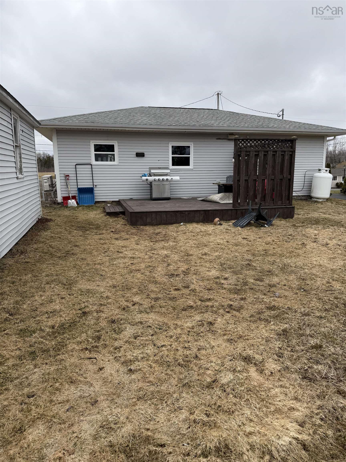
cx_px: 173
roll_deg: +1.7
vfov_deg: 71.6
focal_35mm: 24
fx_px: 320
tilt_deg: -10.7
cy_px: 231
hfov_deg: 56.8
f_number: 1.78
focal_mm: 6.76
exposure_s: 1/3145
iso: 80
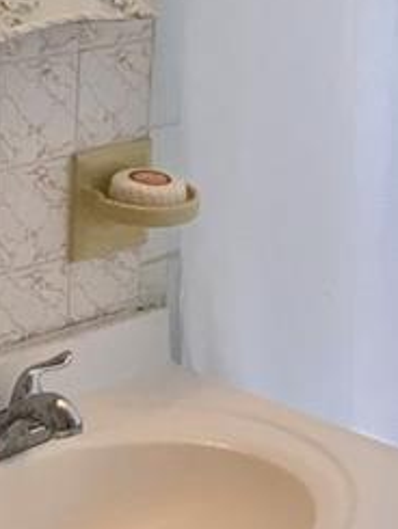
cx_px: -123
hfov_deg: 9.6
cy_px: 209
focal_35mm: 152
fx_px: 2328
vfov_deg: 13.0
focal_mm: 3.3
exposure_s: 1/30
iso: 32
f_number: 2.4
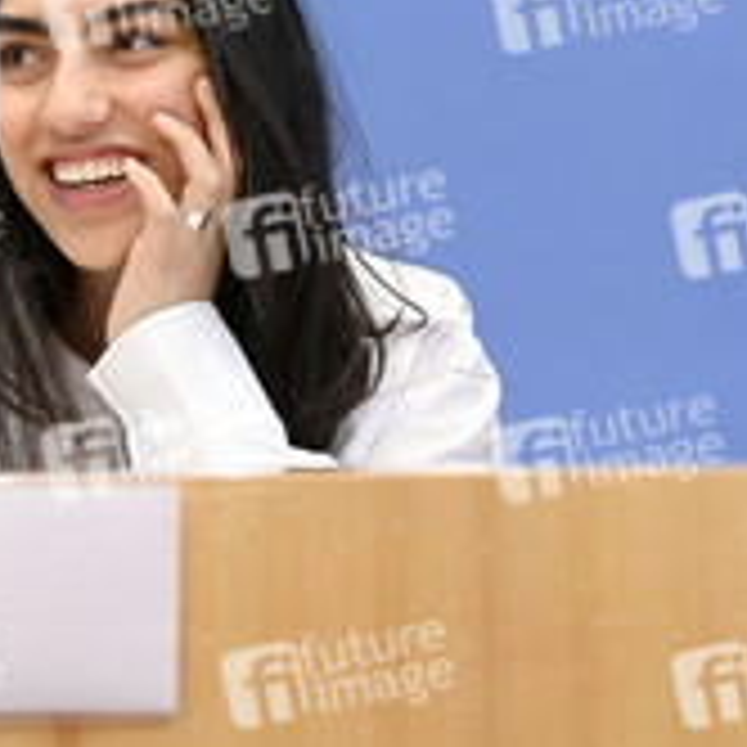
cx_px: 668
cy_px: 112
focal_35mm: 162
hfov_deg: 10.7
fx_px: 3955
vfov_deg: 10.7
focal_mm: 70
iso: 4000
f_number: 5
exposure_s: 1/640
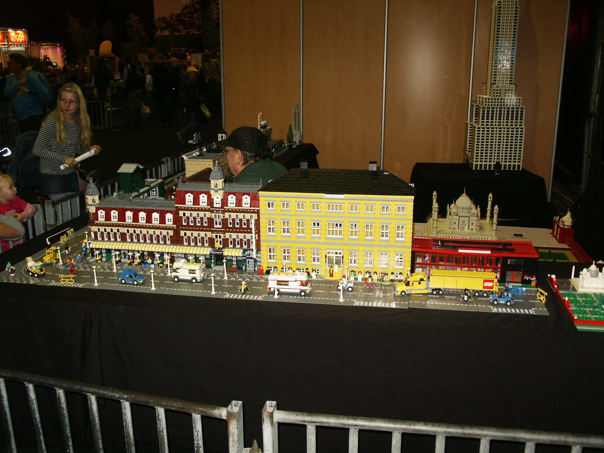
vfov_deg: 40.7
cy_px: 226
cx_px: 302
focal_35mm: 35
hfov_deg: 52.6
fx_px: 611
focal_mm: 7.18
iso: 200
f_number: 3
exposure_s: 1/45
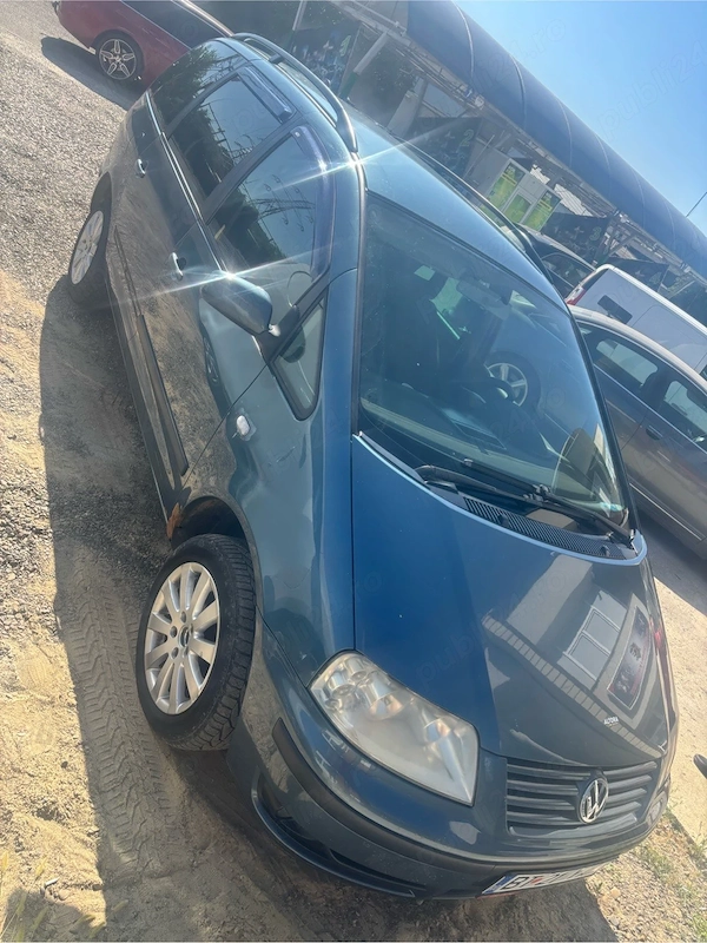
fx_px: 708
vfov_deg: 67.3
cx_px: 354
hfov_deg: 53.1
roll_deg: -35.6
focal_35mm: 26
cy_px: 472
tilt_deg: -24.3
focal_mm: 5.96
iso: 50
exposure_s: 1/1311
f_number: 1.6
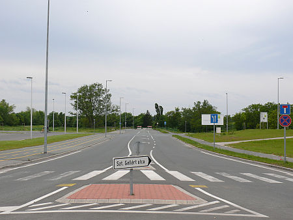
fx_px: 398
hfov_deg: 40.4
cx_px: 146
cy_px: 110
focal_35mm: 47
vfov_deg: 30.9
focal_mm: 8.8
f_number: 4
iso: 100
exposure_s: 1/250
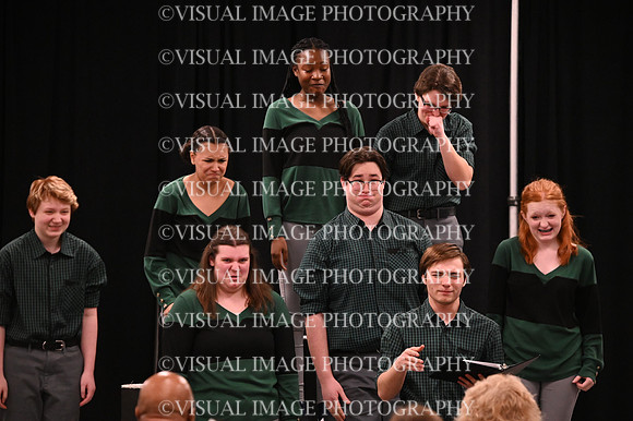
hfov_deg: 9.0
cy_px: 210
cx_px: 316
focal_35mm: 230
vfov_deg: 6.0
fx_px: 4042
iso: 10000
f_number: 6
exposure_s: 1/320
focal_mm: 230
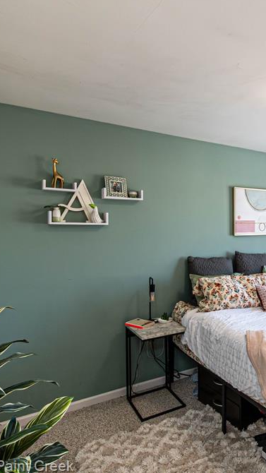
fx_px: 301
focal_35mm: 24
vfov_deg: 76.3
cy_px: 236
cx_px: 249
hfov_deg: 42.8
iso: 800
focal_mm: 10
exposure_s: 1/80
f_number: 8
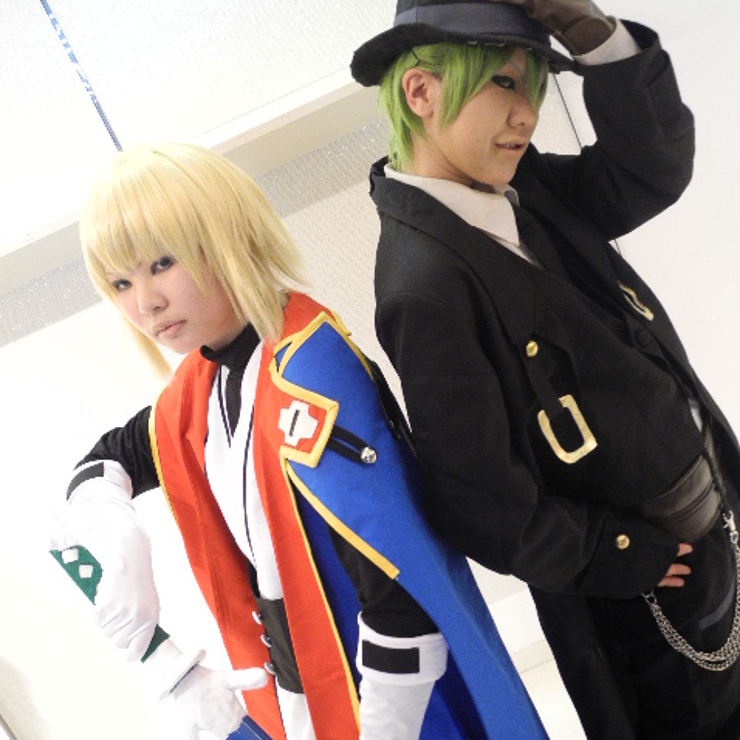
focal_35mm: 45
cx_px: 370
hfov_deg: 37.6
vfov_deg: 37.5
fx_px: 1088
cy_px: 333
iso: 400
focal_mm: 8.1
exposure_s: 1/26.5
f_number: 3.2
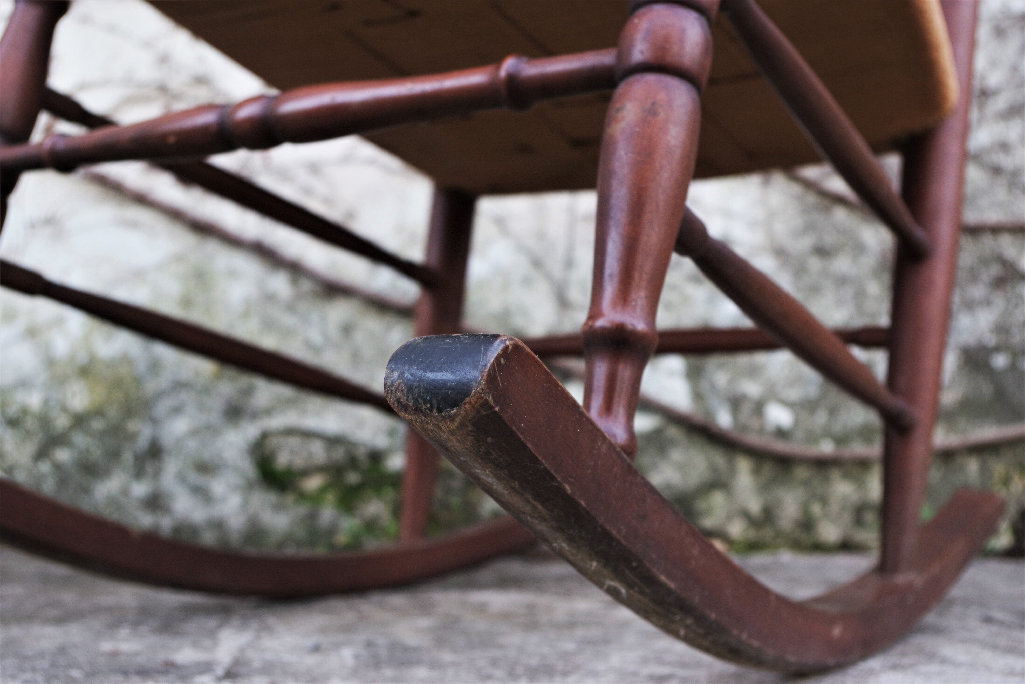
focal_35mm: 46
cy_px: 342
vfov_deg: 29.2
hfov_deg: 42.7
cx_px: 512
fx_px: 1310
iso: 200
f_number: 4.5
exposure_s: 1/100
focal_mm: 30.63
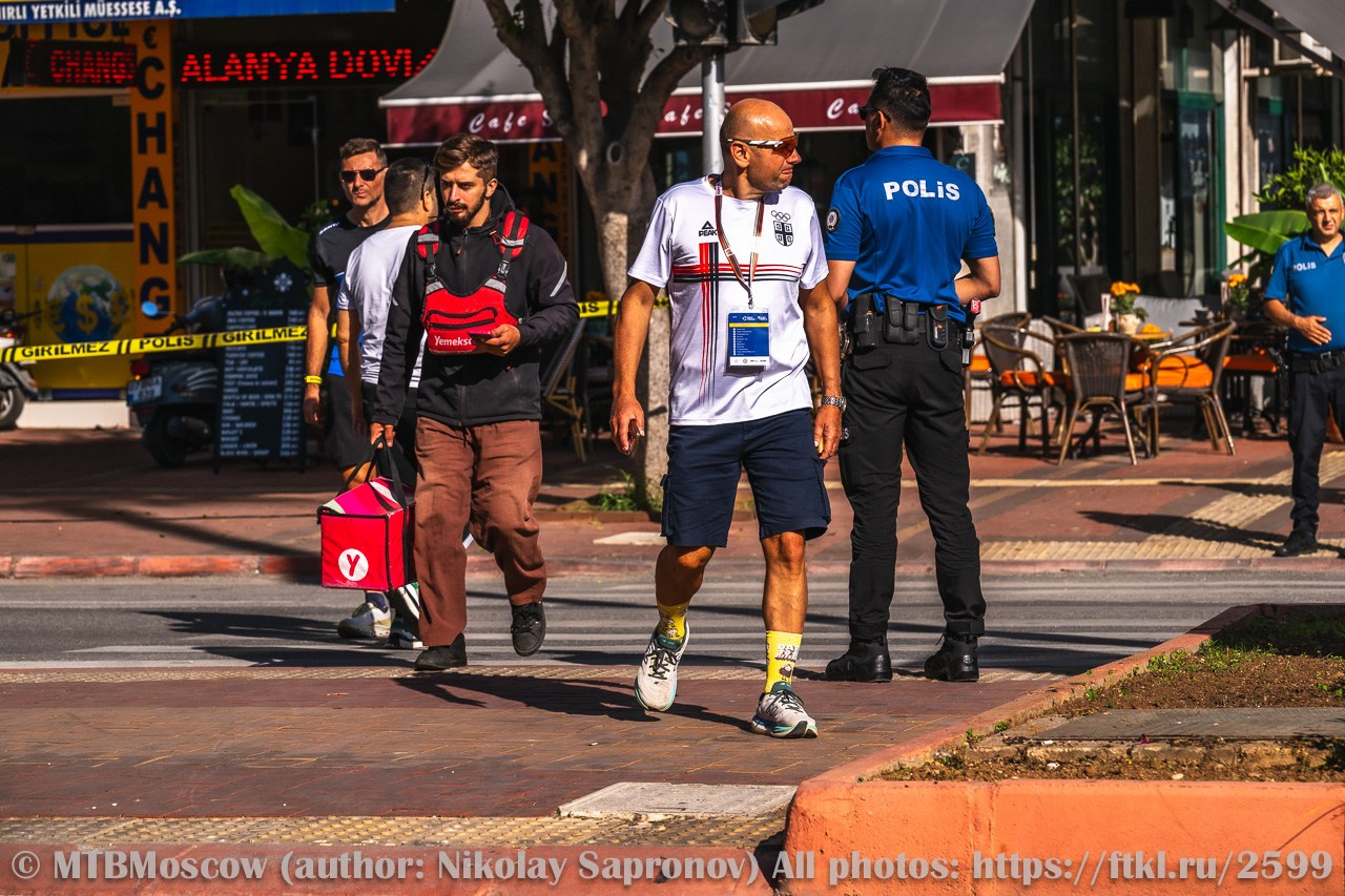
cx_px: 672
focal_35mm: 150
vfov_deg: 9.1
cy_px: 448
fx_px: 5603
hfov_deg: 13.7
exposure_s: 1/1600
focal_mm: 150
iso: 200
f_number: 8
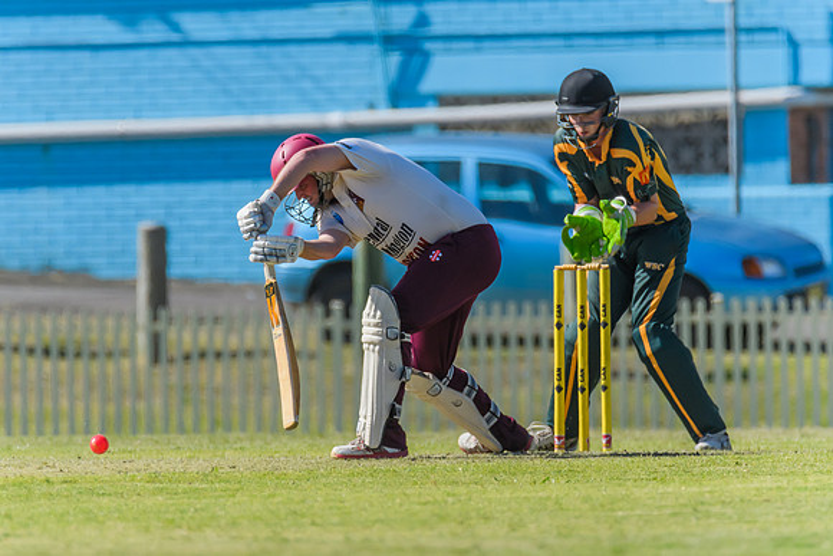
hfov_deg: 2.2
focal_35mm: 942
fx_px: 21802
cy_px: 259
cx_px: 365
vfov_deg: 1.5
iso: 640
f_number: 6.3
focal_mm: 550
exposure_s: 1/4000
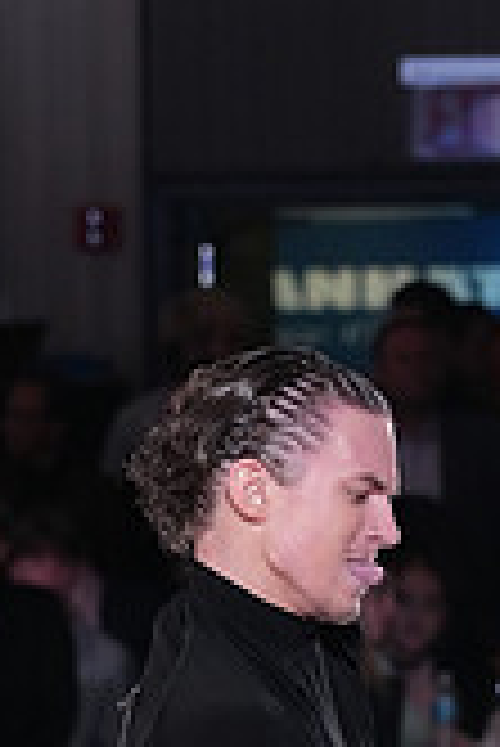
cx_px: 525
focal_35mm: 366
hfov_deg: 3.8
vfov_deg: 5.6
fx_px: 7609
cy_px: 936
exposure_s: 1/500
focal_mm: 105
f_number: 4
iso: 4000
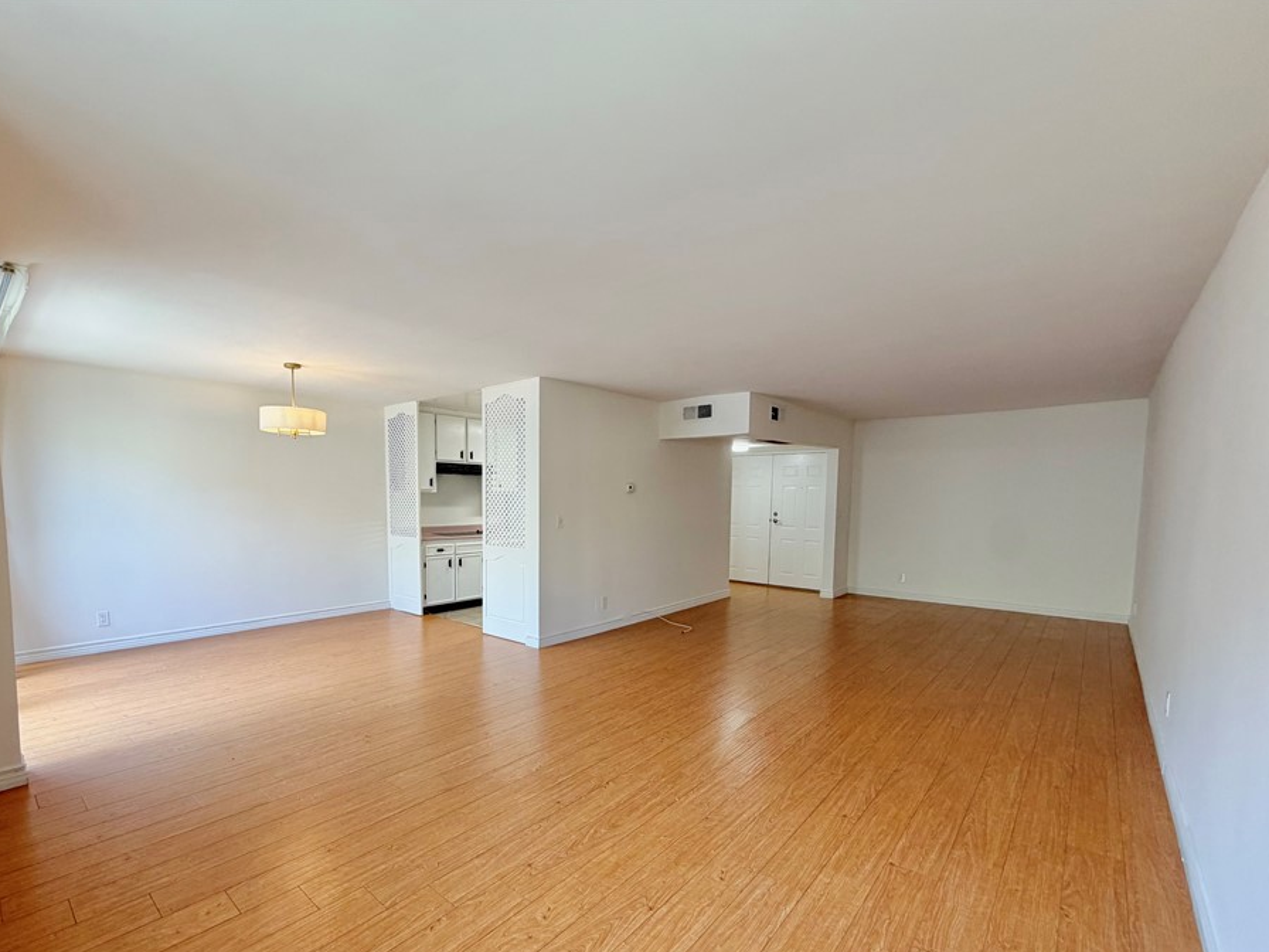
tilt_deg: -4.4
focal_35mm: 16
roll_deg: -0.2
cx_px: 554
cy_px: 540
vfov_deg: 77.7
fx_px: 587
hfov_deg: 94.0
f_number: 2.2
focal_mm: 2.22
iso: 160
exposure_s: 1/120
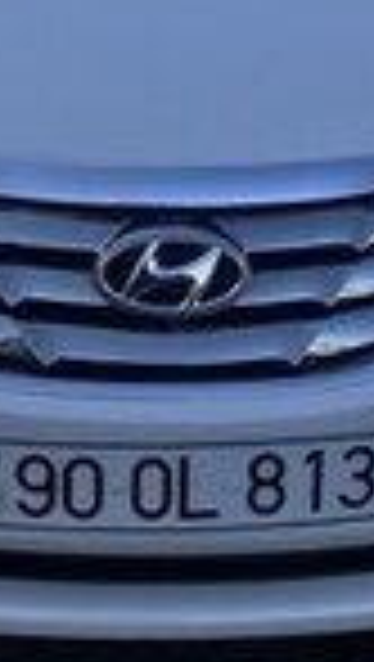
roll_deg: -0.7
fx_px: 1811
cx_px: 153
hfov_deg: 11.8
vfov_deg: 18.9
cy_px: -239
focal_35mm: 103
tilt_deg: -9.1
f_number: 1.8
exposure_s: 1/1030
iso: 20
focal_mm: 3.99
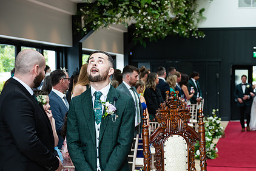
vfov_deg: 20.6
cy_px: 107
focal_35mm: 66
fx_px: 469
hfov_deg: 30.3
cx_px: 175
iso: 400
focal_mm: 48
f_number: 3.5
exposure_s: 1/200
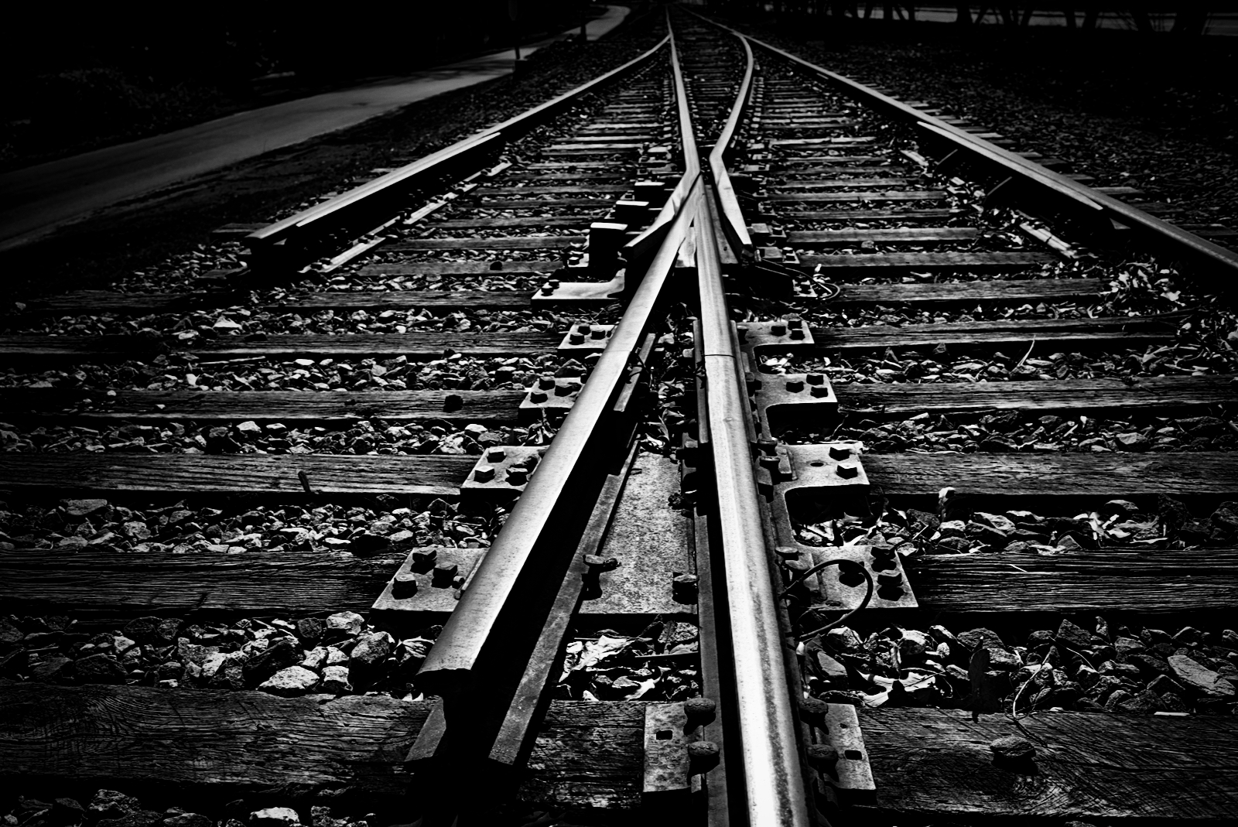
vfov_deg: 37.9
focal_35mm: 35
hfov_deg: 54.4
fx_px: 1204
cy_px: 414
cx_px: 619
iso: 200
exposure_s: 1/640
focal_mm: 35
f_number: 8
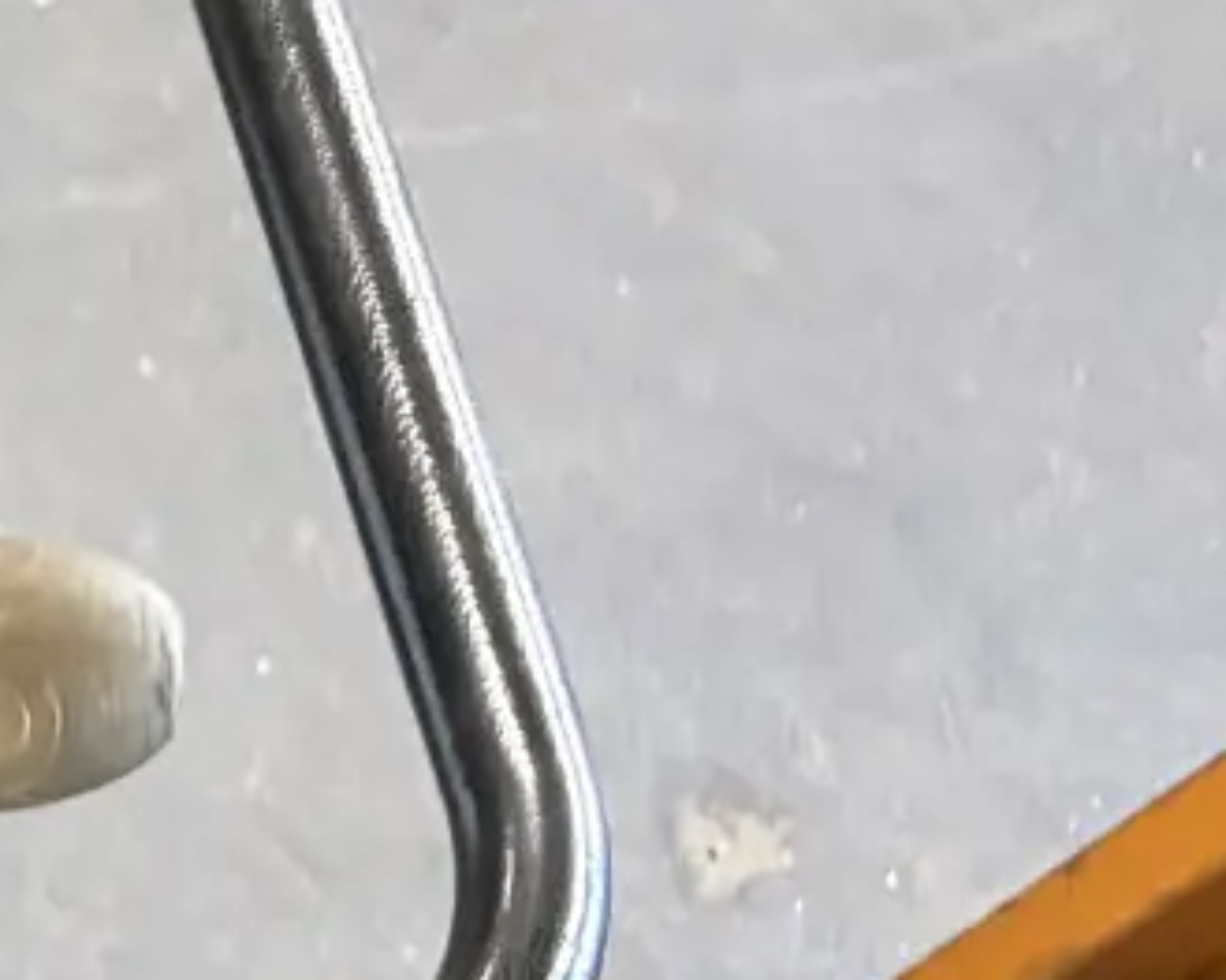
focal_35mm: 148
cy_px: 883
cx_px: -2232
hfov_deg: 10.2
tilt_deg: -56.6
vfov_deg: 10.4
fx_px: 5369
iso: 320
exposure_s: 1/50
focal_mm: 5.96
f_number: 1.6
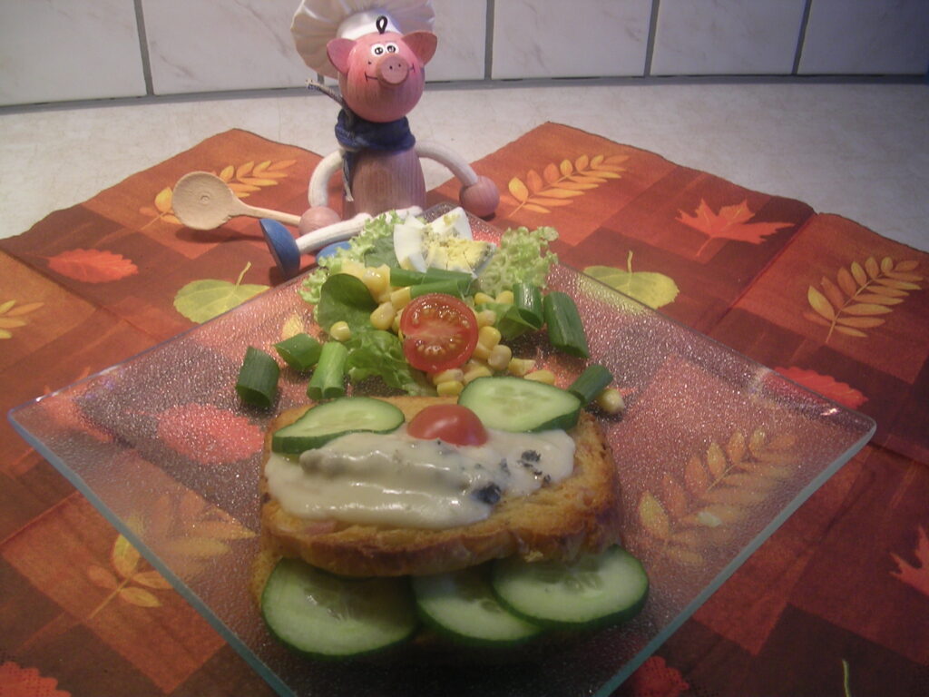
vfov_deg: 37.7
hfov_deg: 49.0
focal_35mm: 38
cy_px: 348
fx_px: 1020
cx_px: 464
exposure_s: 1/37.6
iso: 100
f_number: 2.8
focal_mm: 5.8
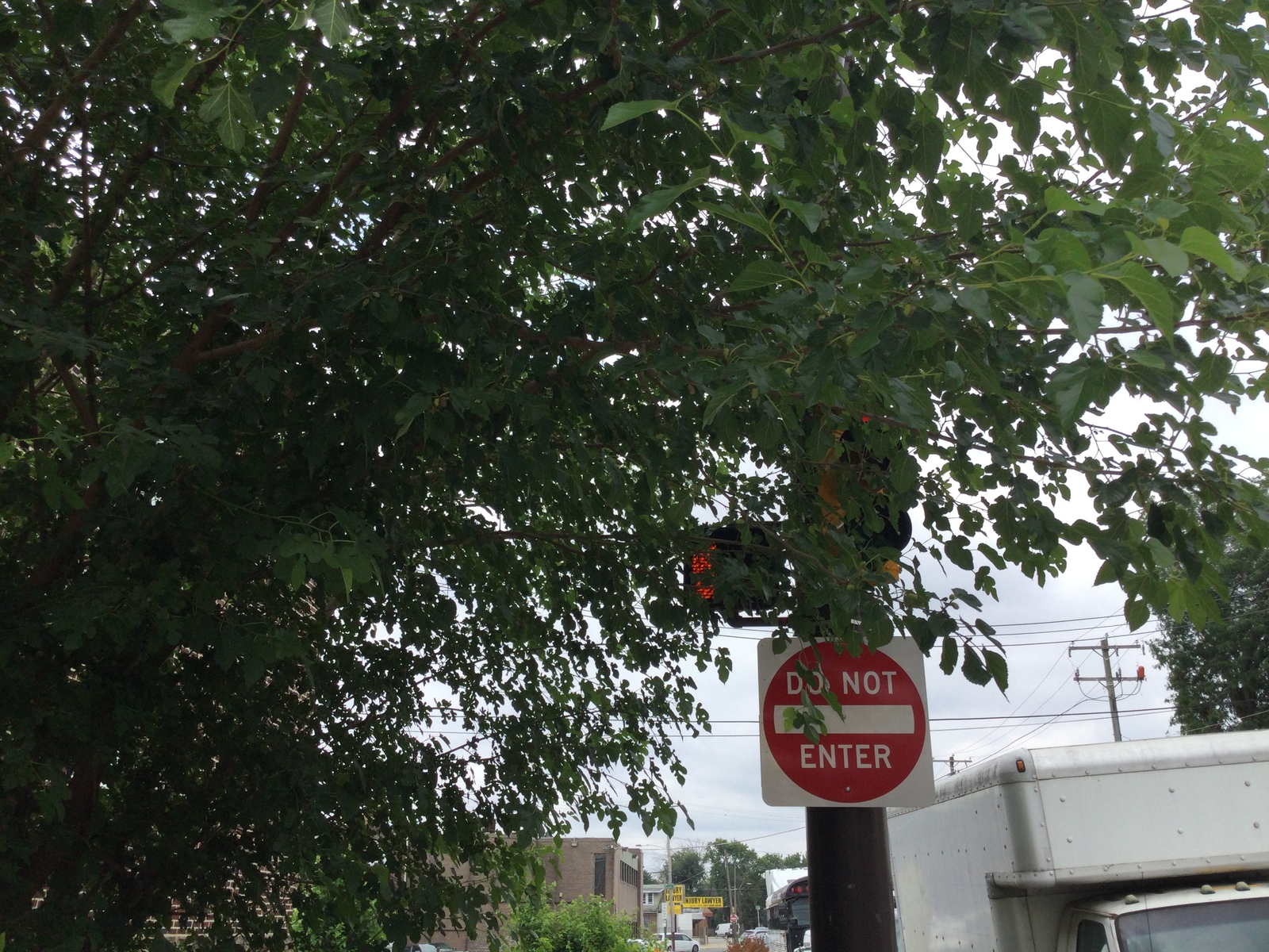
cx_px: 634
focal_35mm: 31
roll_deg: -0.8
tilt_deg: +21.4
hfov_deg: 58.4
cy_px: 476
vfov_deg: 45.4
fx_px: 1136
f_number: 2.4
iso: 25
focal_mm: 3.3
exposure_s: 1/747
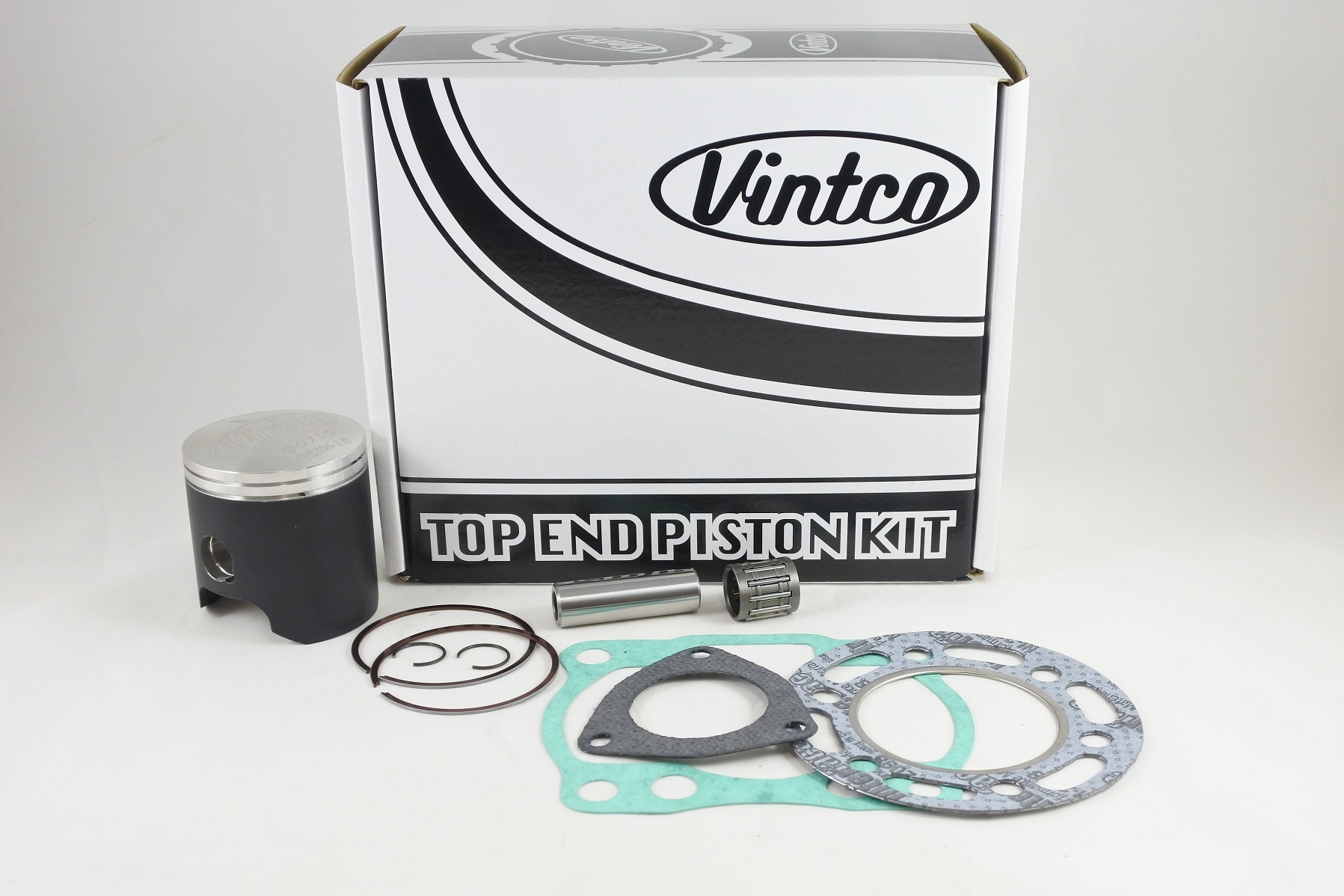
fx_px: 1456
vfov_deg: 34.2
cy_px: 448
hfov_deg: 49.6
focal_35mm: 39
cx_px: 672
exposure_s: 1/125
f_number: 4.2
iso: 560
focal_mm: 14.7
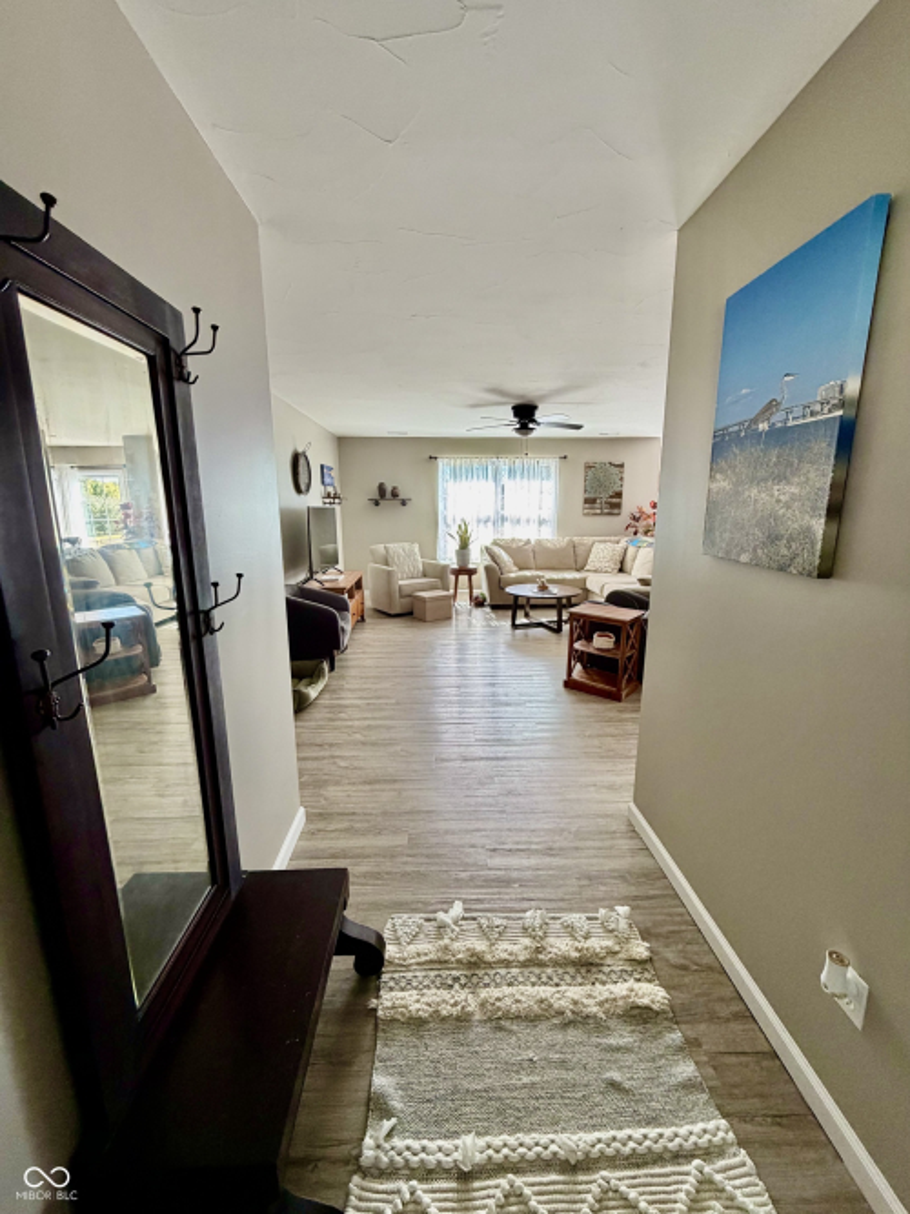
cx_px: 455
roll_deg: -0.1
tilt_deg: -10.4
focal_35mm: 14
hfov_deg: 85.7
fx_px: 491
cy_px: 607
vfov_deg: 102.1
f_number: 2.2
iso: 250
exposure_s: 1/121
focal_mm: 2.22
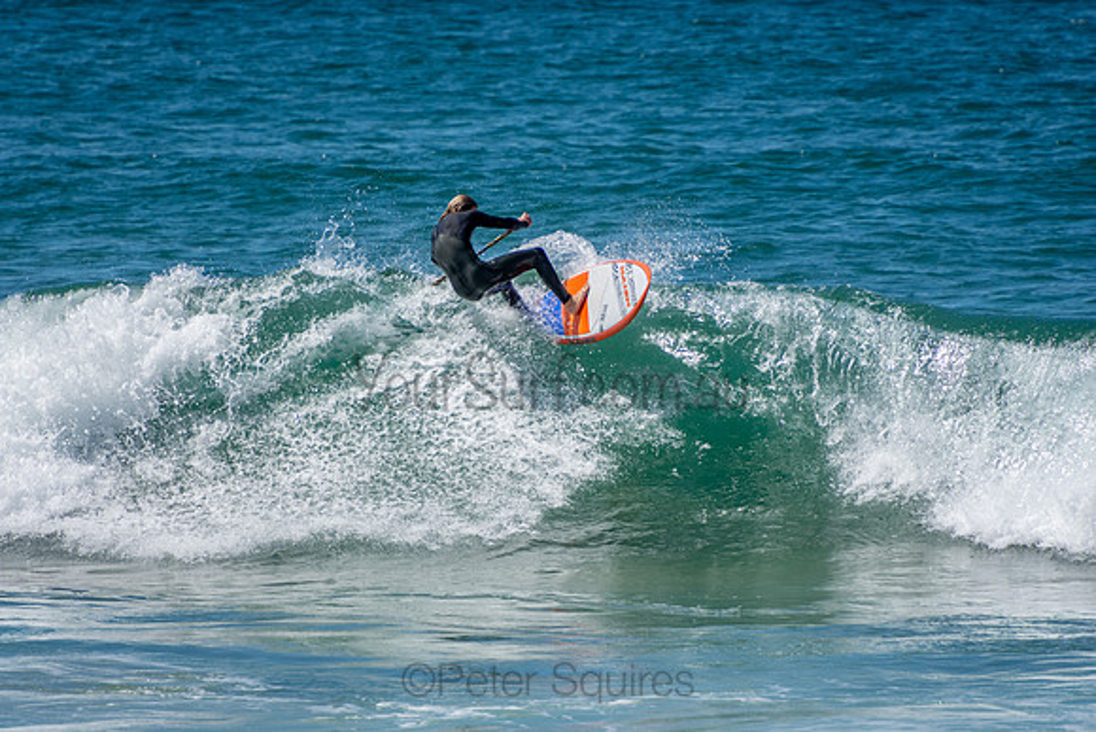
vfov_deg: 2.3
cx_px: 548
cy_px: 366
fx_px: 18270
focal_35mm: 600
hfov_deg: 3.4
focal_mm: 400
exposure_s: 1/2000
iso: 280
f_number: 5.6
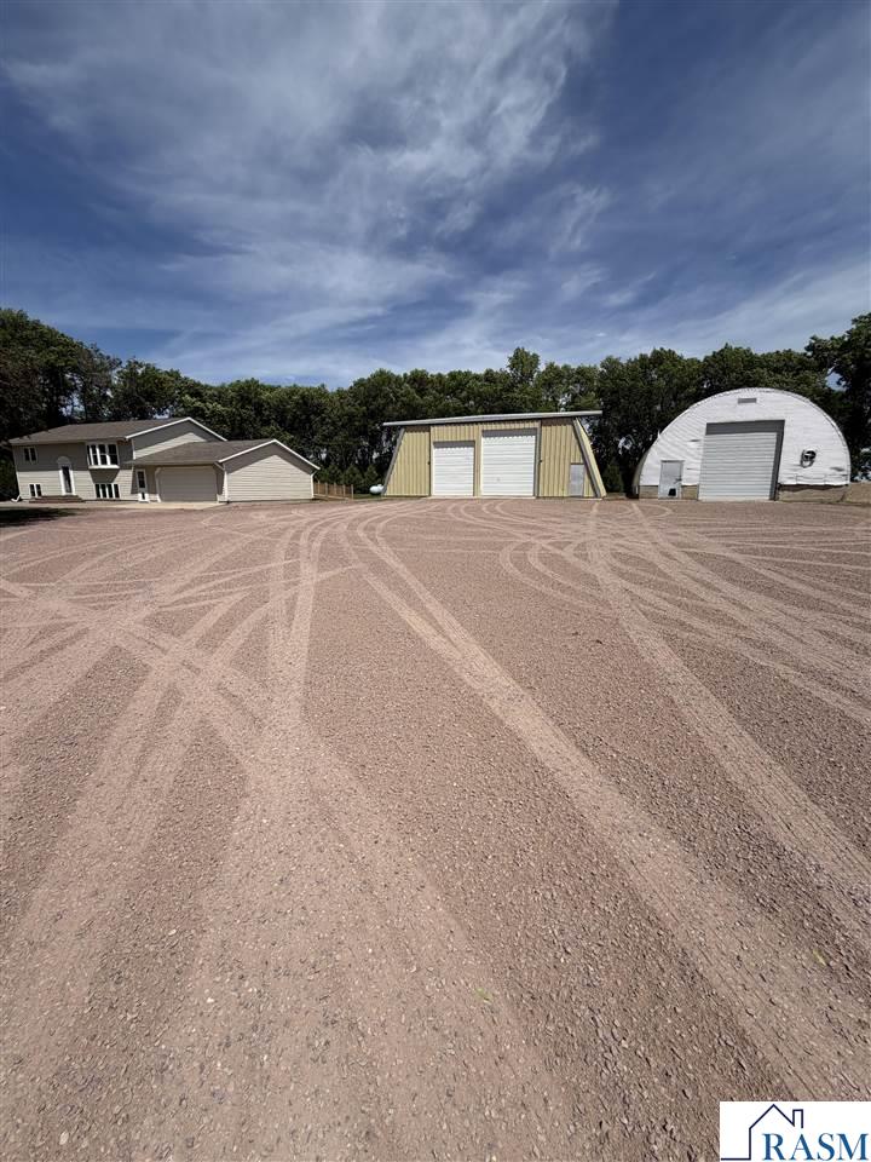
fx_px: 470
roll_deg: +0.9
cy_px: 581
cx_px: 436
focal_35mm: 14
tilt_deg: -11.4
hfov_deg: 85.7
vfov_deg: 102.1
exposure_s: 1/1431
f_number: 2.2
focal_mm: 2.22
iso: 20
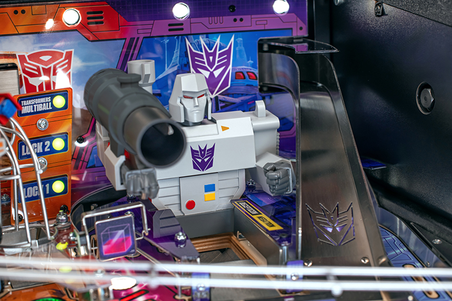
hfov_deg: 39.6
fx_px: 627
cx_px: 226
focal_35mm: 50
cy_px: 150
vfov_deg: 27.0
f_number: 6.3
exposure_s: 1/80
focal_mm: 50
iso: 320
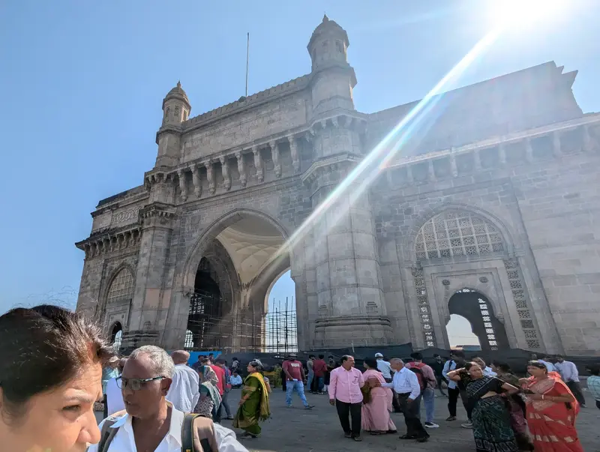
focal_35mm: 16
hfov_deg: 94.4
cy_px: 226
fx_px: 278
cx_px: 300
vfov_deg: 78.3
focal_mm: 2.35
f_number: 2.2
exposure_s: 1/3175
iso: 39
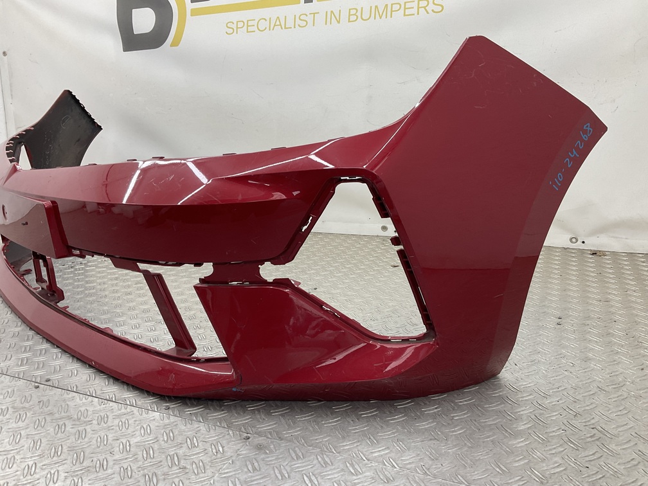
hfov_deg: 61.7
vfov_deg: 48.2
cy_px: 243
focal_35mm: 29
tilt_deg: -14.4
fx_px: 543
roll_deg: +1.4
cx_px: 324
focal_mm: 3
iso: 40
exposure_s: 1/120
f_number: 1.8
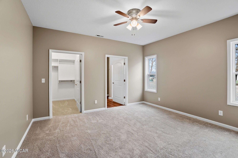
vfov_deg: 77.2
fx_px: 99
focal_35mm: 15
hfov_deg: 100.5
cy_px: 79
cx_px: 119
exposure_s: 1/80
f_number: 6.3
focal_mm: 10
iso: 125
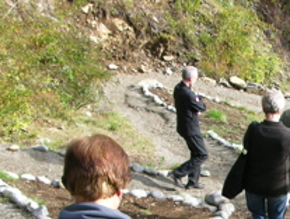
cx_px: 272
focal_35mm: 108
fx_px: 906
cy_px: 247
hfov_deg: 17.8
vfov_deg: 13.4
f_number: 4
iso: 50
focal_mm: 8.9
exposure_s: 1/87
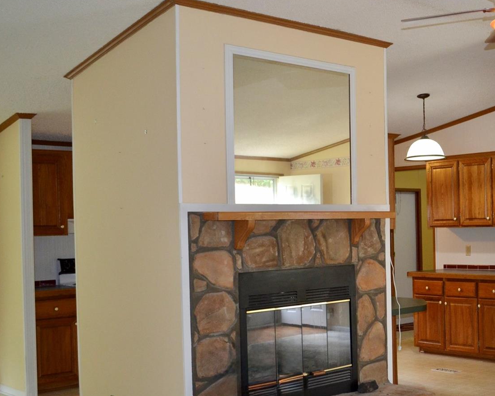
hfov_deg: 34.4
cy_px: 242
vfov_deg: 29.0
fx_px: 762
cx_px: 426
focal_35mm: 52
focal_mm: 20
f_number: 3.8
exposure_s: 1/60
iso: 900
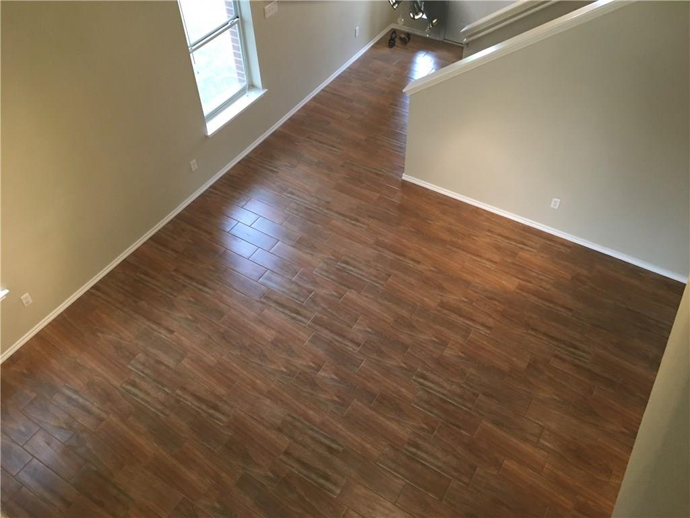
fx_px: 578
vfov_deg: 48.2
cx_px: 345
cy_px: 259
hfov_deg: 61.7
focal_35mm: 29
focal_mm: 4.15
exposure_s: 1/30
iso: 125
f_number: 2.2
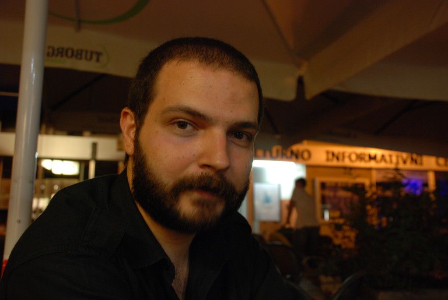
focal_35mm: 33
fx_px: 411
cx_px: 224
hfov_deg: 57.2
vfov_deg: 40.1
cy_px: 150
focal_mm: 22
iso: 400
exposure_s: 1/8
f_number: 3.8
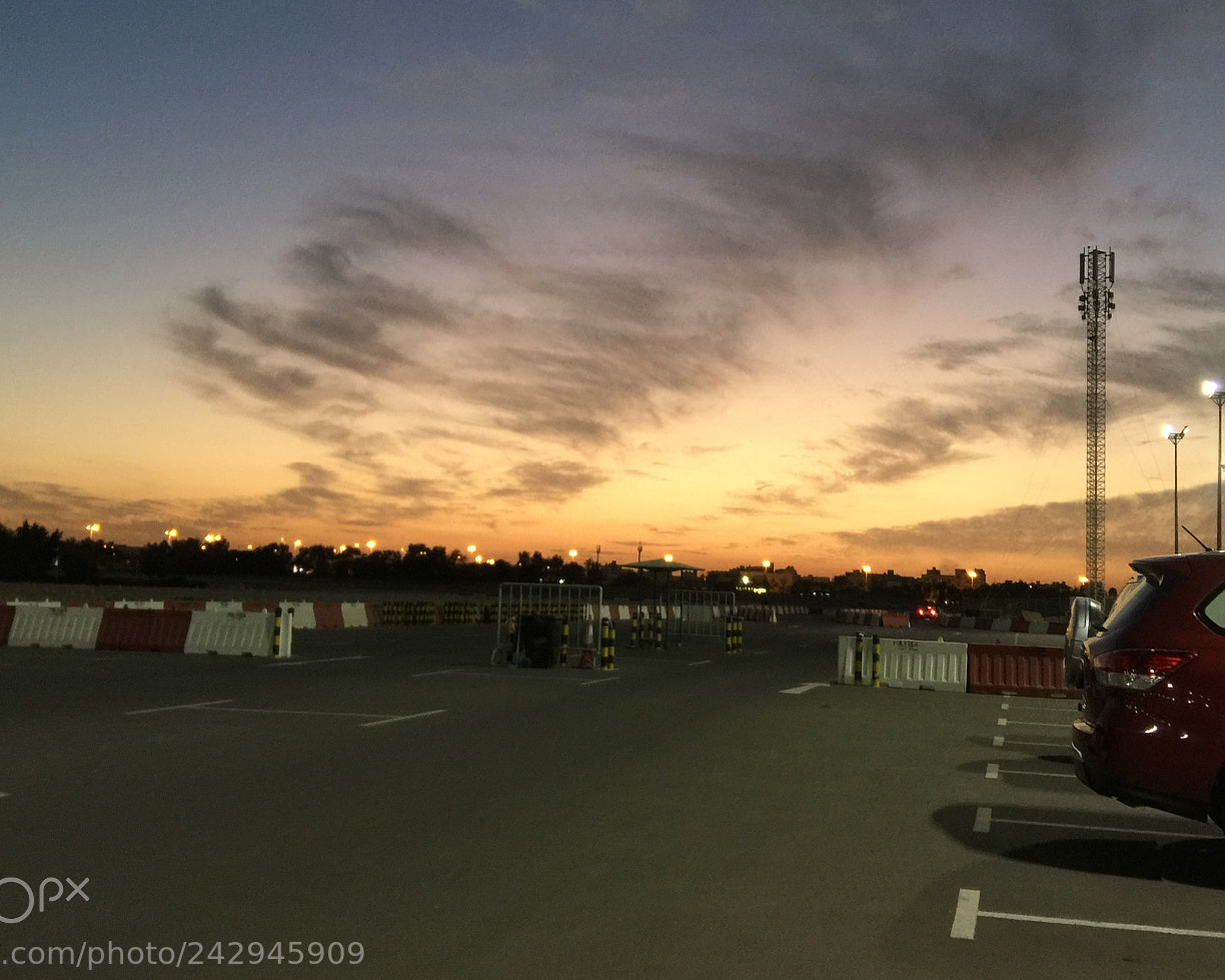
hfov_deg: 49.1
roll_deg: -2.9
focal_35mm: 37
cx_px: 642
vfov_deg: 40.1
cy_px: 431
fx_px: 1341
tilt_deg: +7.8
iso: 100
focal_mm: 4.15
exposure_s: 1/10
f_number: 2.2
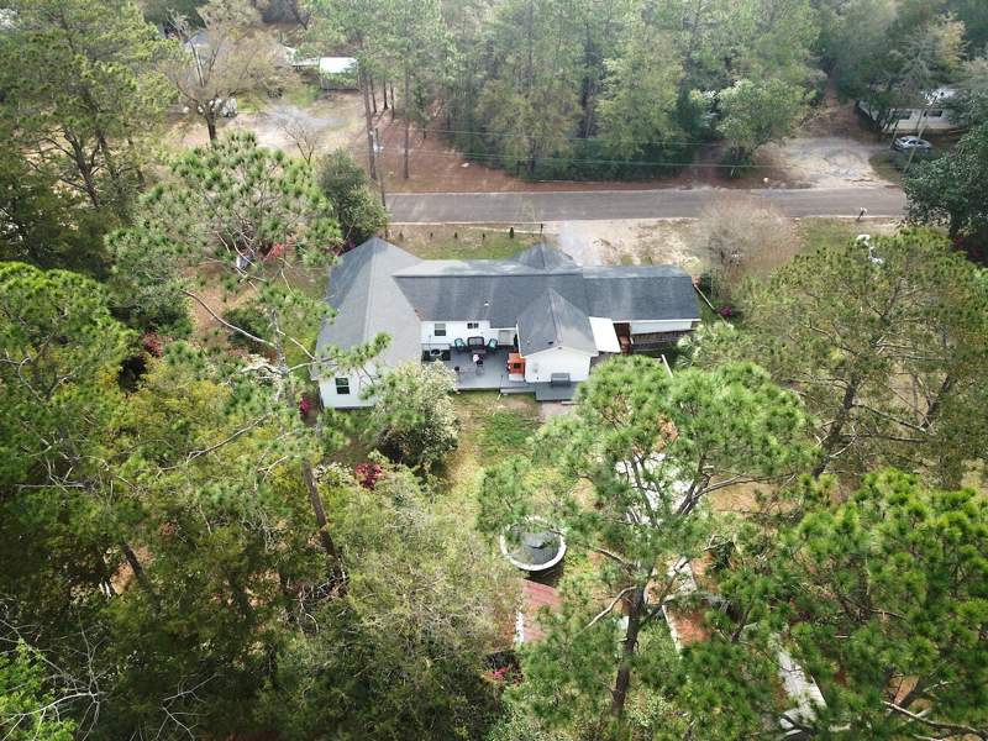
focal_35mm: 26
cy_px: 370
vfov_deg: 53.1
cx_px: 494
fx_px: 742
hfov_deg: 67.3
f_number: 2.2
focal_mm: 4.73
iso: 100
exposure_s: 1/527
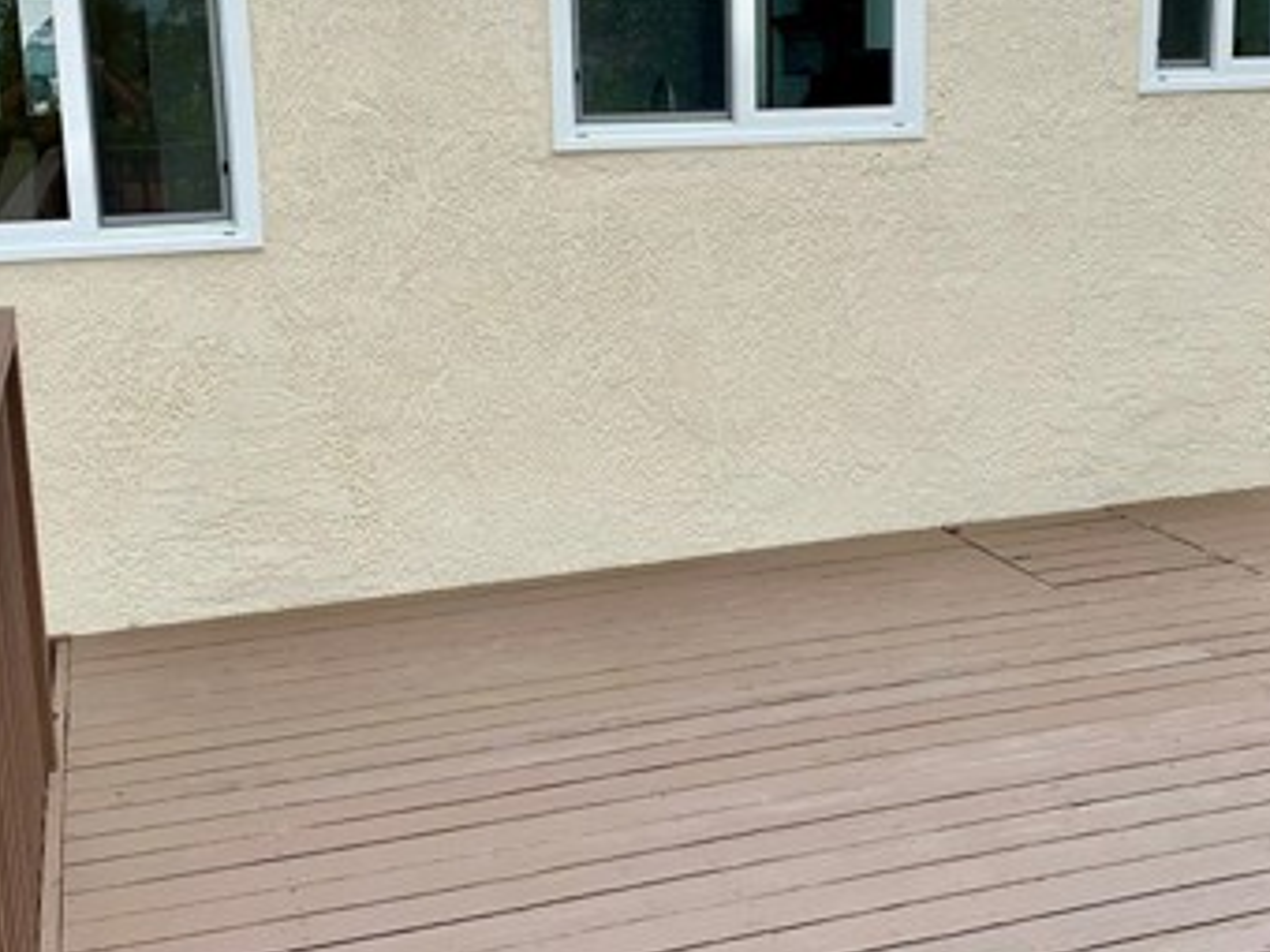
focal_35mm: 49
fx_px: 1798
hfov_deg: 38.8
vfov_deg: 29.6
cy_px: 392
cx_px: 732
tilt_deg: -10.0
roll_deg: +1.5
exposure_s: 1/2208
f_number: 1.8
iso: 25
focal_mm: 4.25
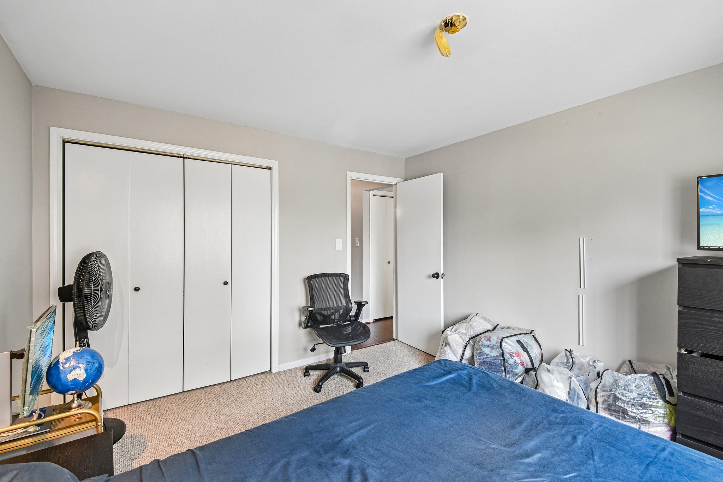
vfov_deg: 77.3
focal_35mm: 15
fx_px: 301
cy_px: 241
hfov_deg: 100.4
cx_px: 362
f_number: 8
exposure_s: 1/13
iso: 400
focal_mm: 10
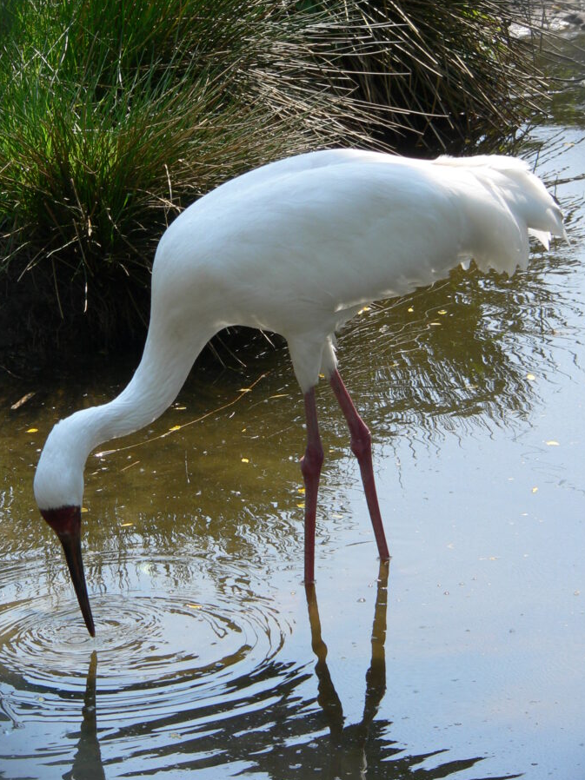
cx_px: 289
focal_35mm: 195
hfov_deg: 7.6
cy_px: 366
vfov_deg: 10.1
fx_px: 4396
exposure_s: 1/320
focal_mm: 28.5
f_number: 4
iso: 80
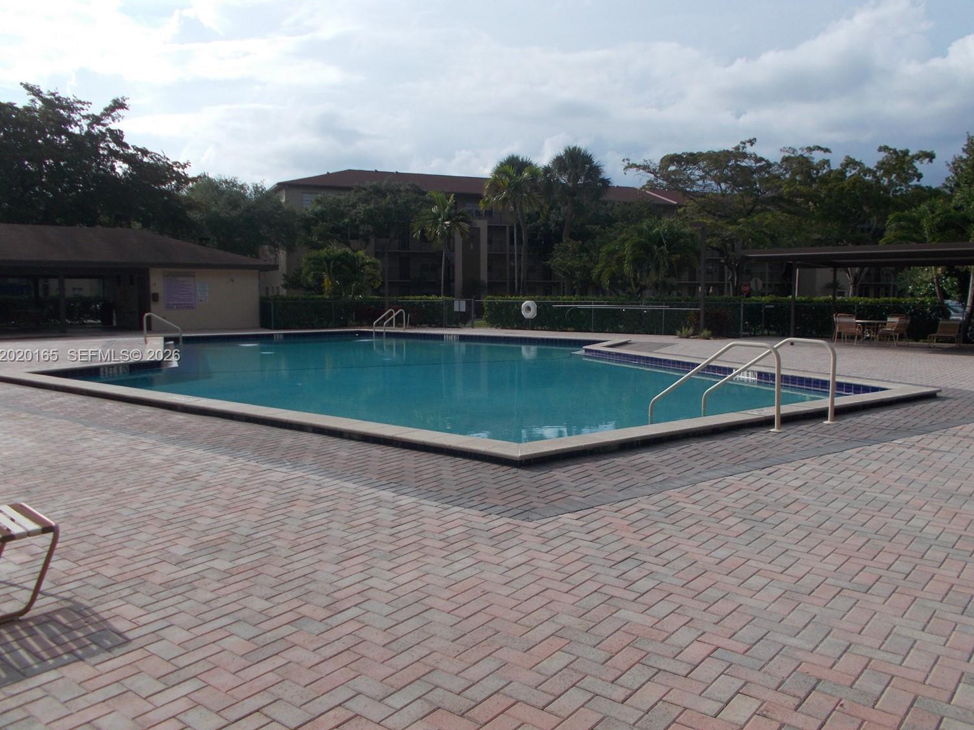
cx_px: 501
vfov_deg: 49.7
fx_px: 788
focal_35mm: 28
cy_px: 356
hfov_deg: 63.4
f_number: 8
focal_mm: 4.6
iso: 80
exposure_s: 1/200
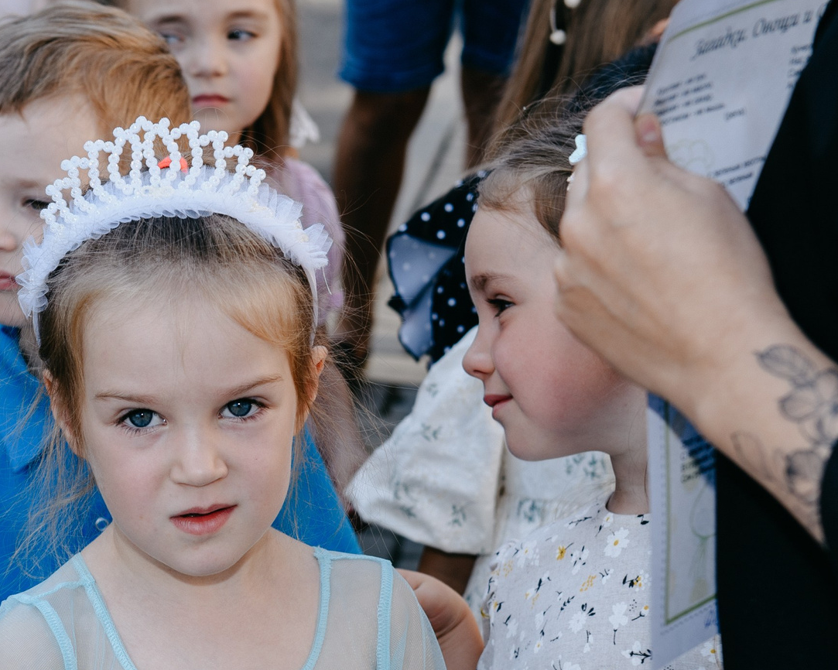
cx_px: 85
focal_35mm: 117
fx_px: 2901
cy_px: 599
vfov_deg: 13.1
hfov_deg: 16.2
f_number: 5
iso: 100
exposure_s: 1/160
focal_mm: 50
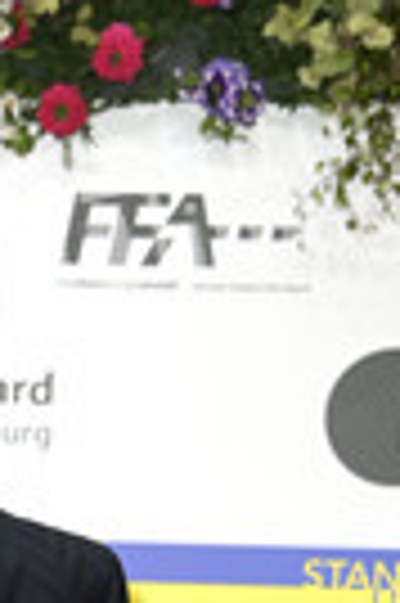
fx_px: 3876
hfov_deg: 5.9
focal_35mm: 232
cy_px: 878
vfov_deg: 8.7
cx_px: -180
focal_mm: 78
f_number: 5.6
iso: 640
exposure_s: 1/250
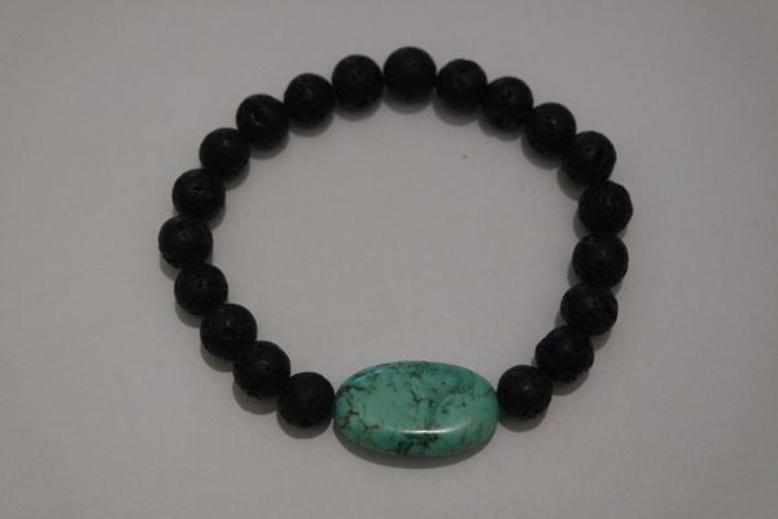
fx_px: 1383
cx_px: 389
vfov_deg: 21.2
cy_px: 260
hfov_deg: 31.4
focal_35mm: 64
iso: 3200
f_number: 5.6
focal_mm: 42
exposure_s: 1/60
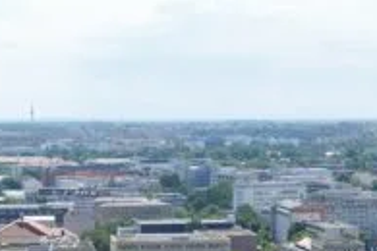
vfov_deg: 13.6
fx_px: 1037
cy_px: 268
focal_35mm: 99
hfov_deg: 20.6
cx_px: 160
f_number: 5.6
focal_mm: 30.8
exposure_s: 1/640
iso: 320
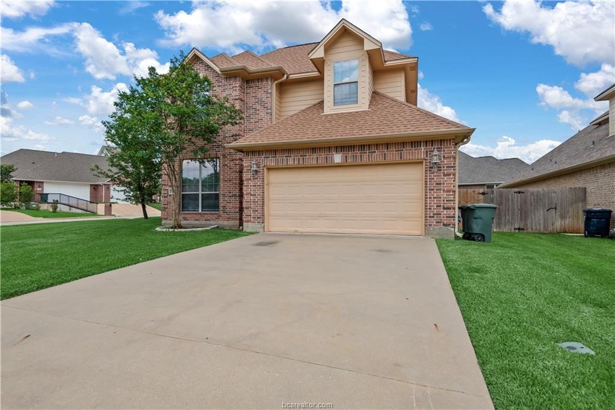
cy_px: 205
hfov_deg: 86.9
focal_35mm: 19
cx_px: 308
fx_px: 325
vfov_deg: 64.6
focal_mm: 19
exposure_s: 1/320
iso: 100
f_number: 7.1
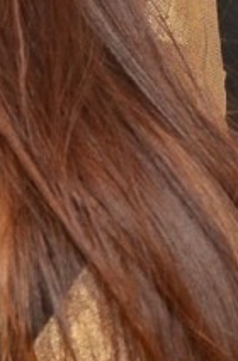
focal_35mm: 598
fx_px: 5969
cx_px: 24
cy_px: -115
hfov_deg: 2.3
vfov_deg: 3.5
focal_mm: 70
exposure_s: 1/125
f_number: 6.3
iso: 1250
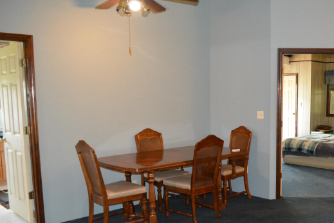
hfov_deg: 48.1
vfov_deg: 34.0
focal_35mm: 39
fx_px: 362
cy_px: 143
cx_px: 239
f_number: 3.5
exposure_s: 1/60
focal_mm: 18
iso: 2000
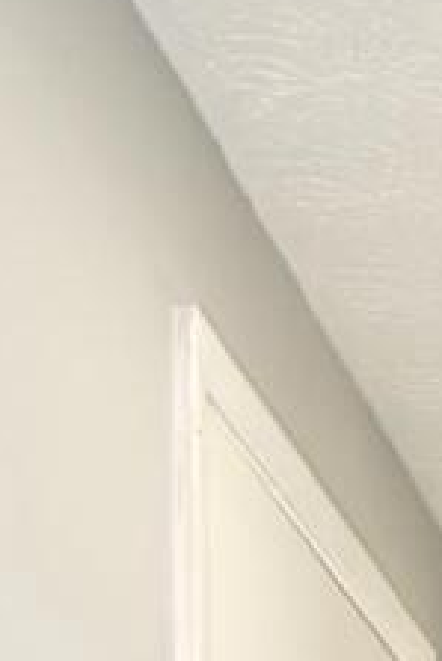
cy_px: 1509
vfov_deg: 15.4
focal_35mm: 87
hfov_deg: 13.6
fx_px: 1600
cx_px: 866
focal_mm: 12
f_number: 4
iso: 360
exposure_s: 1/60
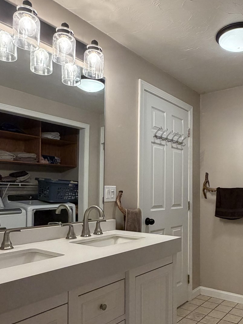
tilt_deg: -0.2
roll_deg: +0.0
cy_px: 190
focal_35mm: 30
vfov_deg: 59.6
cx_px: 174
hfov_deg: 45.6
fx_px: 281
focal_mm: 2.22
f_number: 2.2
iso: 320
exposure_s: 1/120
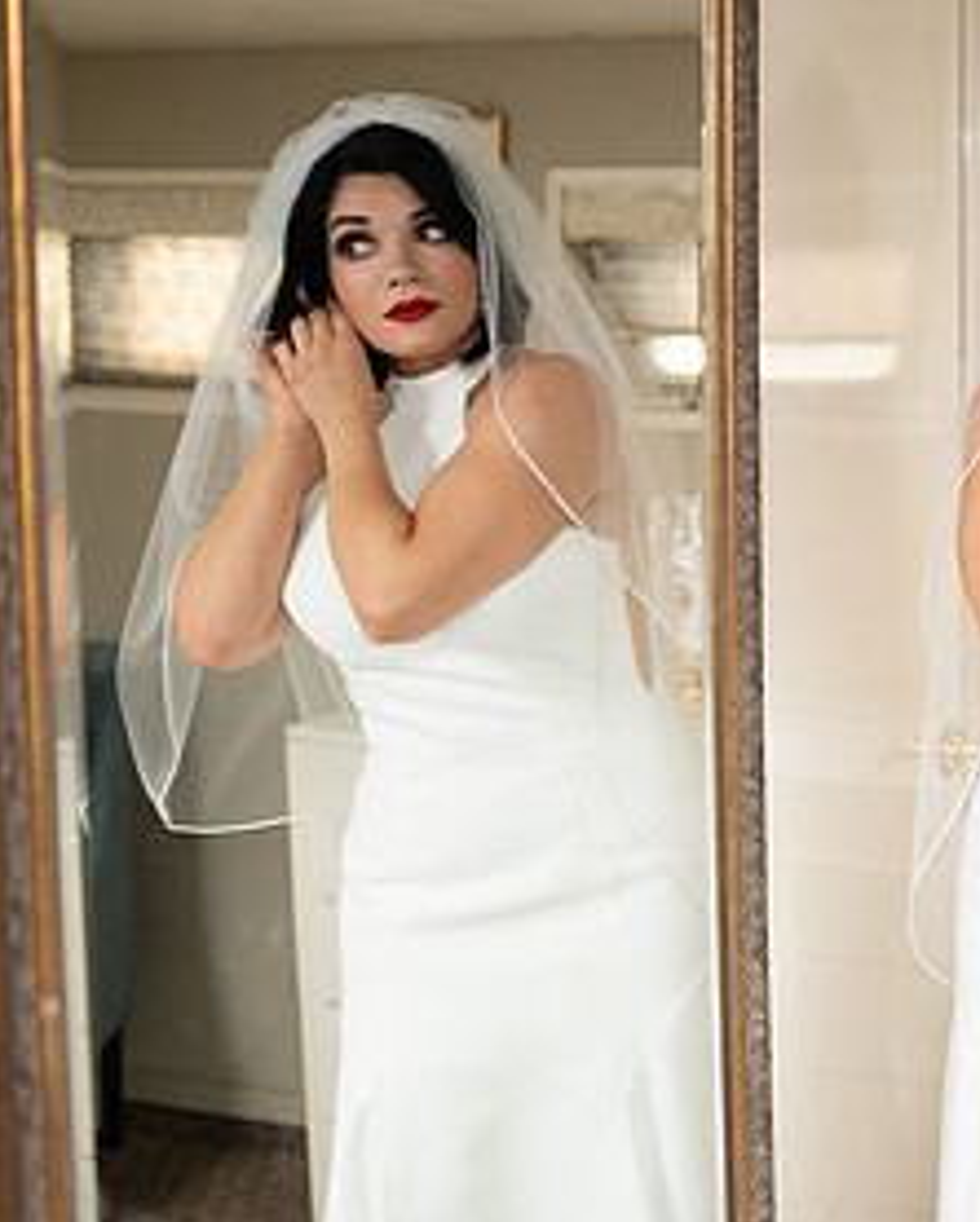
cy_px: 462
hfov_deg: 27.1
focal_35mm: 51
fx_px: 1847
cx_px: 1097
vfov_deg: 36.4
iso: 250
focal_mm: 24
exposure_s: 1/400
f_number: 1.4
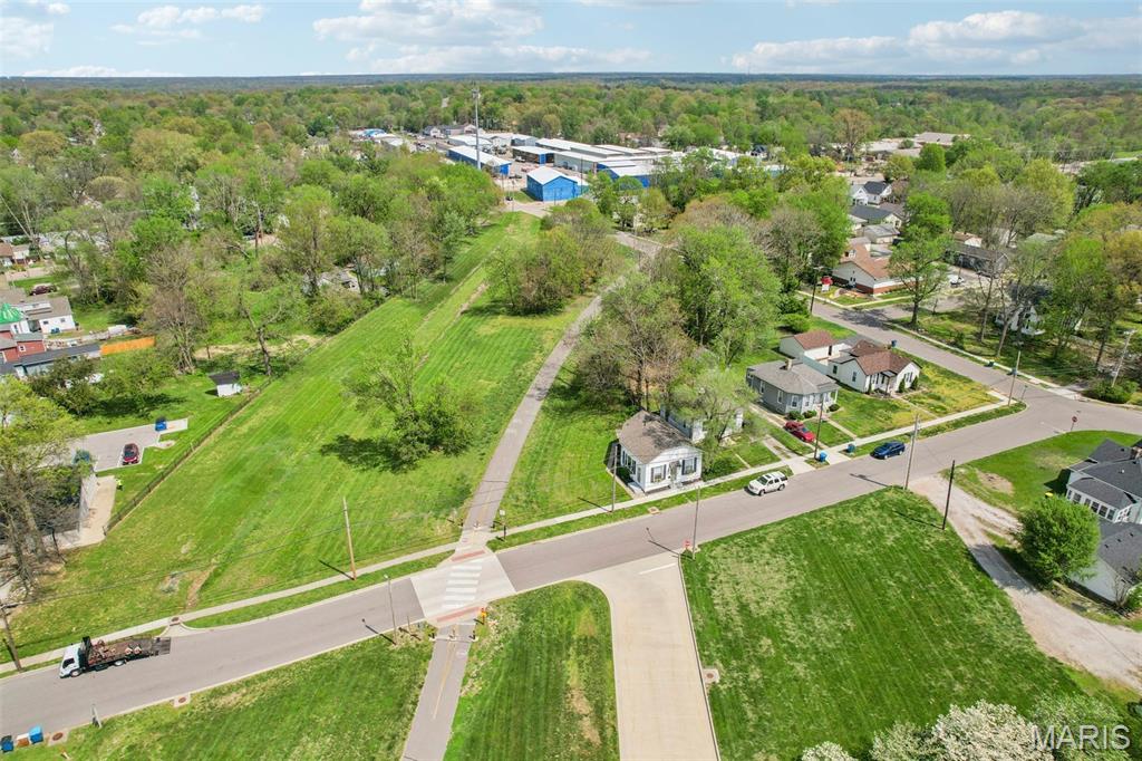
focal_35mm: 22
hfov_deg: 78.6
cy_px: 380
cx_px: 571
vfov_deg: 57.2
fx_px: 698
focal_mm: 8.4
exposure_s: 1/3200
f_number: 2.8
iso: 100
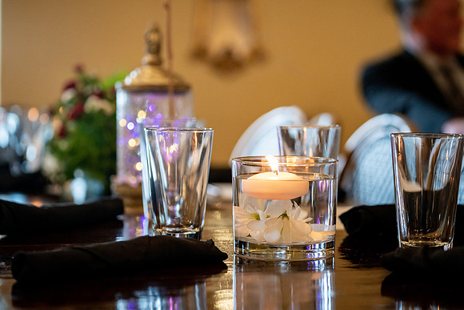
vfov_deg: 16.4
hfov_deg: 24.4
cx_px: 229
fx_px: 1072
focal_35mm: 83
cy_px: 155
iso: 4000
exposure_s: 1/250
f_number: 2.8
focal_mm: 81
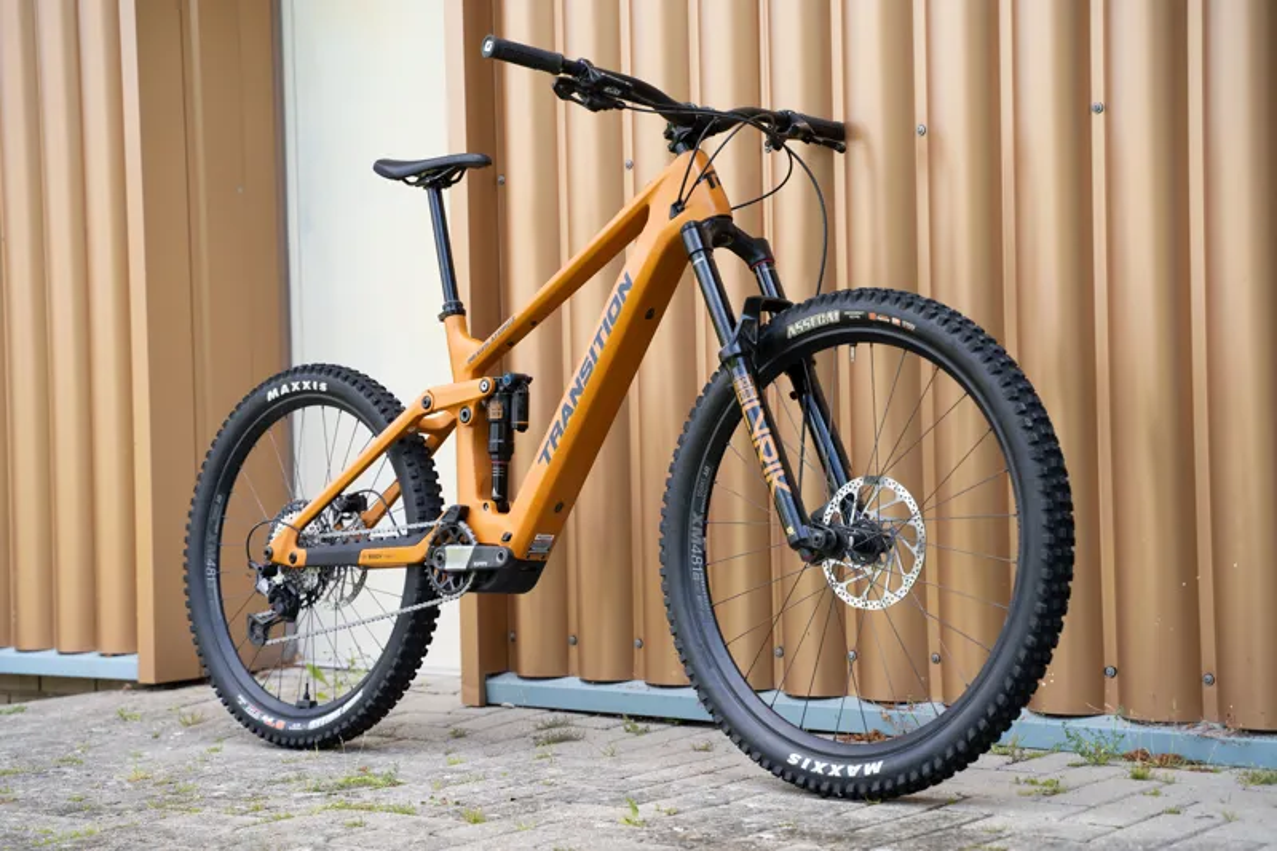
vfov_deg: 20.3
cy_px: 426
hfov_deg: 30.1
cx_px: 638
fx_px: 2376
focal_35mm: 67
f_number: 4
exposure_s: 1/1600
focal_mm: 67
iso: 1000
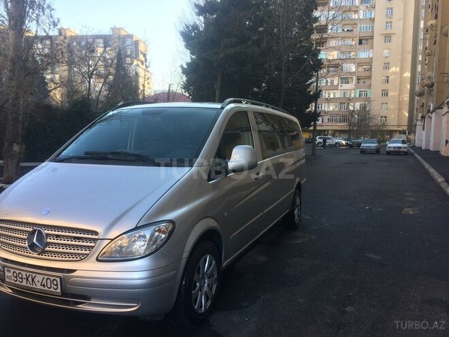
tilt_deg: -5.5
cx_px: 224
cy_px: 168
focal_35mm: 29
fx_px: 376
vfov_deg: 48.2
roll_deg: -0.1
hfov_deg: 61.7
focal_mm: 4.15
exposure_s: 1/323
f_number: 2.2
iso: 32
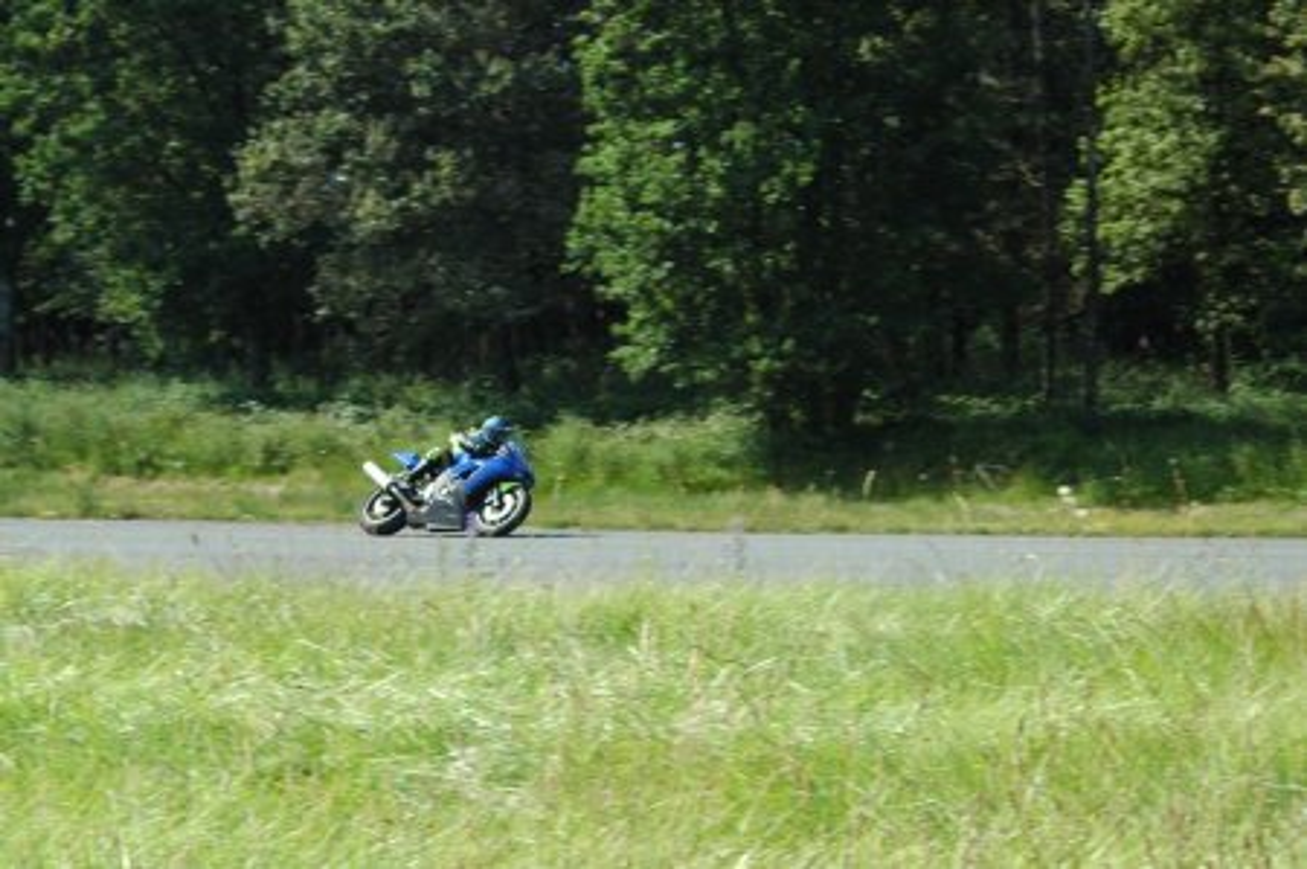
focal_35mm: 117
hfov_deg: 17.5
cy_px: 434
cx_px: 654
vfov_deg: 11.7
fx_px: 4243
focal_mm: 78
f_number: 9
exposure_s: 1/320
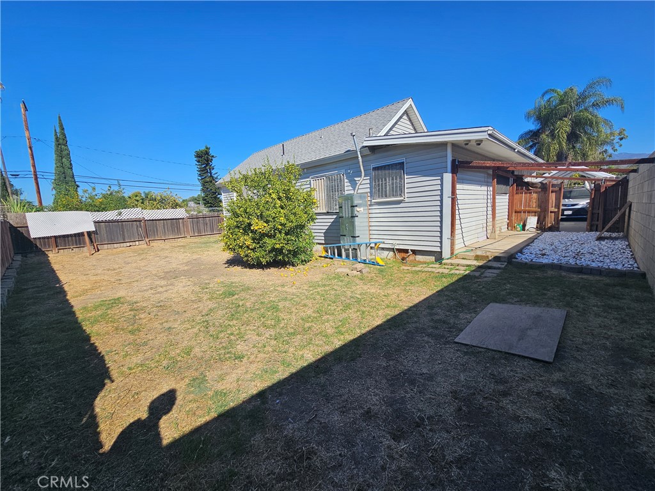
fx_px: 246
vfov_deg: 89.9
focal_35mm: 13
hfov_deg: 106.2
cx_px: 328
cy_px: 246
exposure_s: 1/2333
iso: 50
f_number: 2.2
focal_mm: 2.2
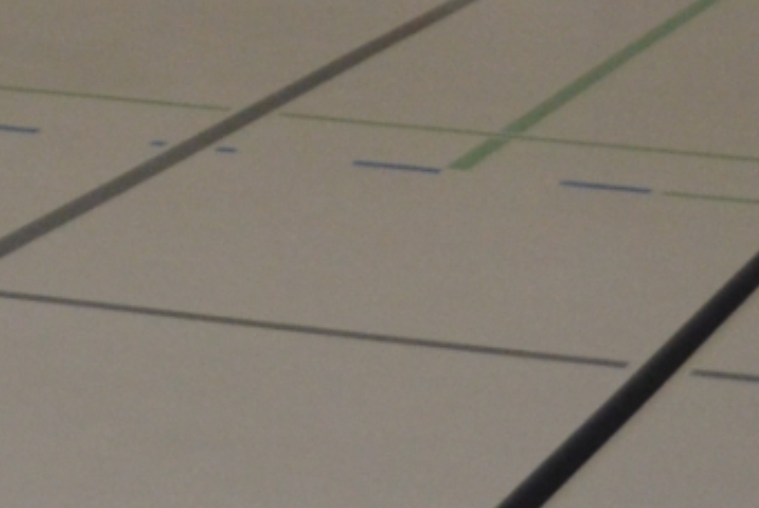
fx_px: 4938
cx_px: -1006
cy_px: -126
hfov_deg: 8.2
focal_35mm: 234
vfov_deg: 5.8
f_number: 4.2
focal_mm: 26
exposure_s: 1/500
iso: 1100
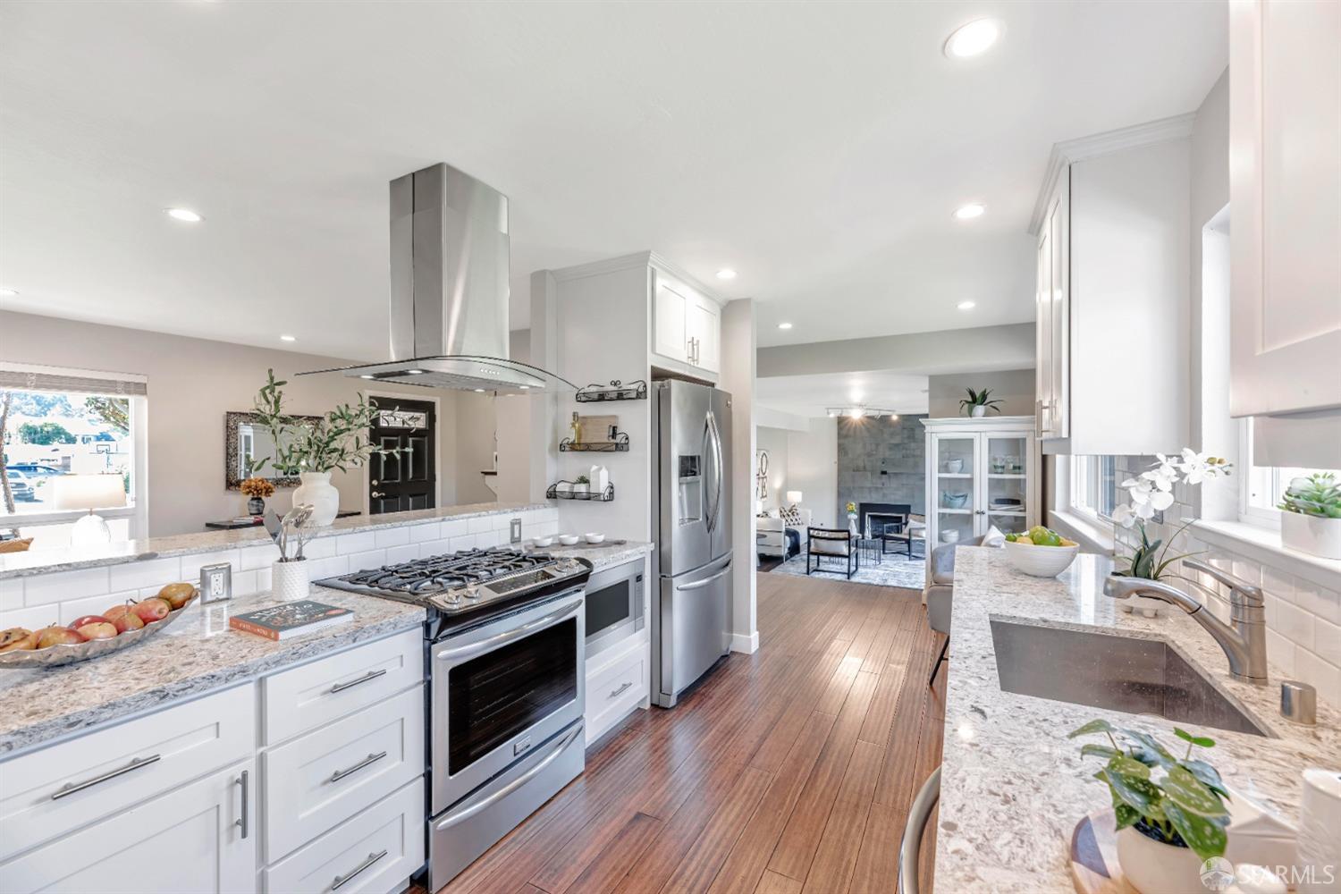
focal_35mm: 14
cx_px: 670
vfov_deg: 81.2
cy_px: 447
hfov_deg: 104.3
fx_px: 521
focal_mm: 14
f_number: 8
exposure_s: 1/2.5
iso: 100
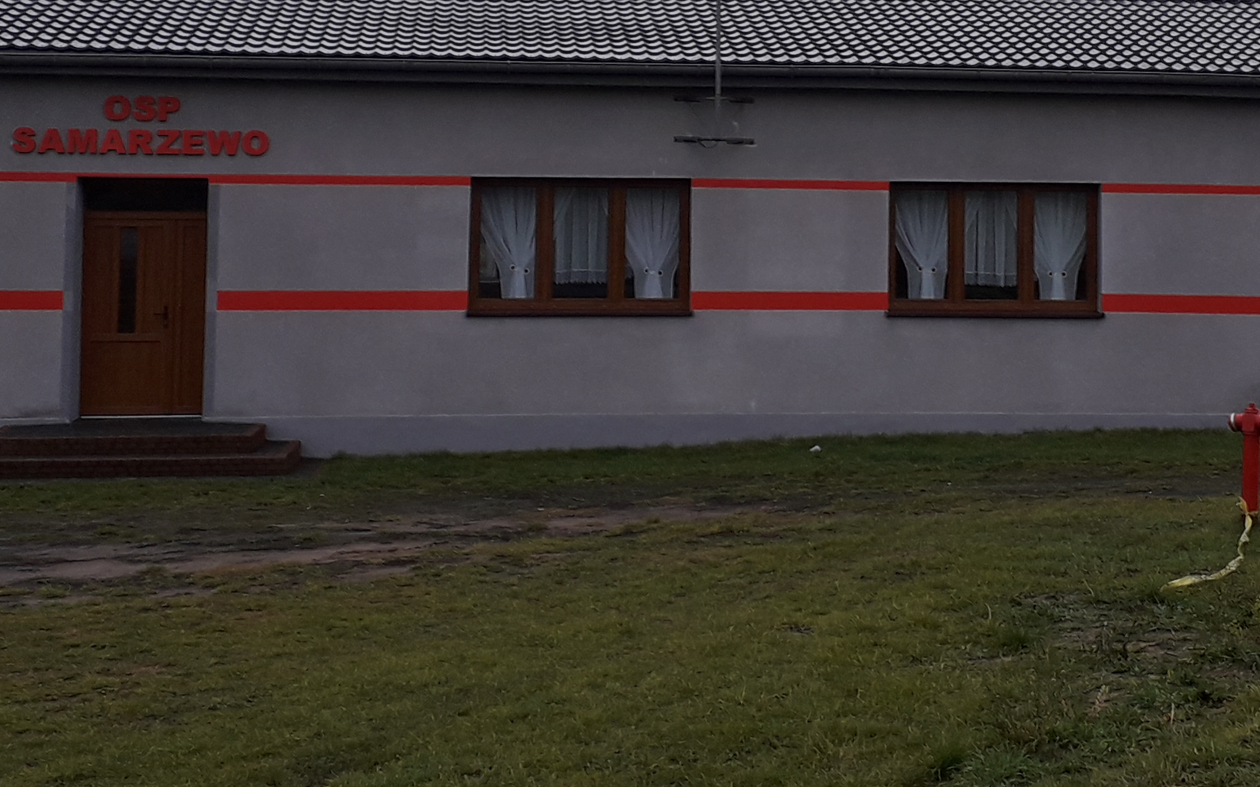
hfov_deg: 45.0
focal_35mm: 44
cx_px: 772
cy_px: 129
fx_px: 1511
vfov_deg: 28.4
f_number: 1.9
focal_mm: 3.6
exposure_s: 1/136
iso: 40
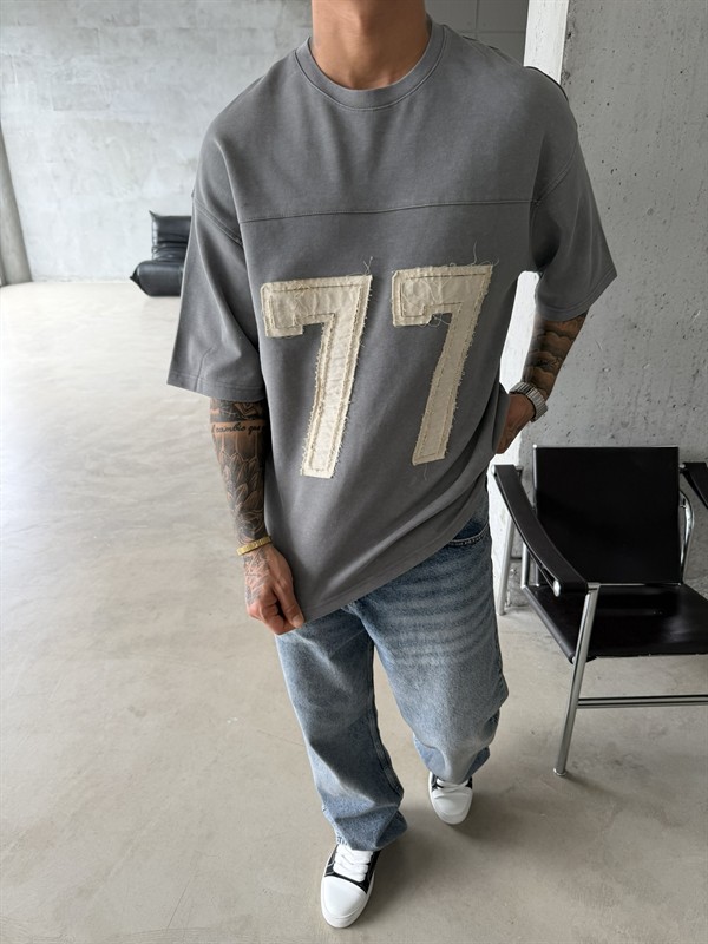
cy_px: 472
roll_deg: +1.1
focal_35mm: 24
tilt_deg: -26.8
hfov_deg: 56.8
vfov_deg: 71.6
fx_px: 654
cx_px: 354
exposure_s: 1/121
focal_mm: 6.76
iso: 64
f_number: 1.78
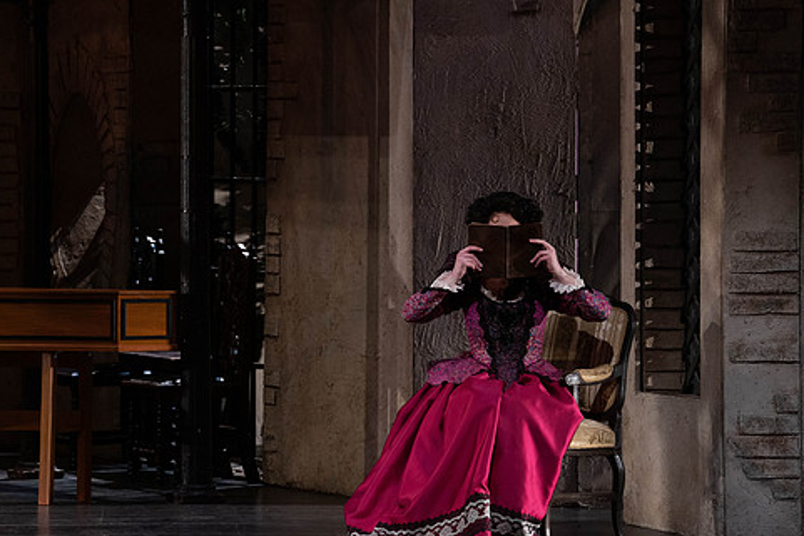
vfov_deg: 5.7
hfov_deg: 8.5
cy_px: 243
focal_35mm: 241
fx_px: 5384
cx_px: 343
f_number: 8
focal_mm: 200
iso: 3200
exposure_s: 1/250
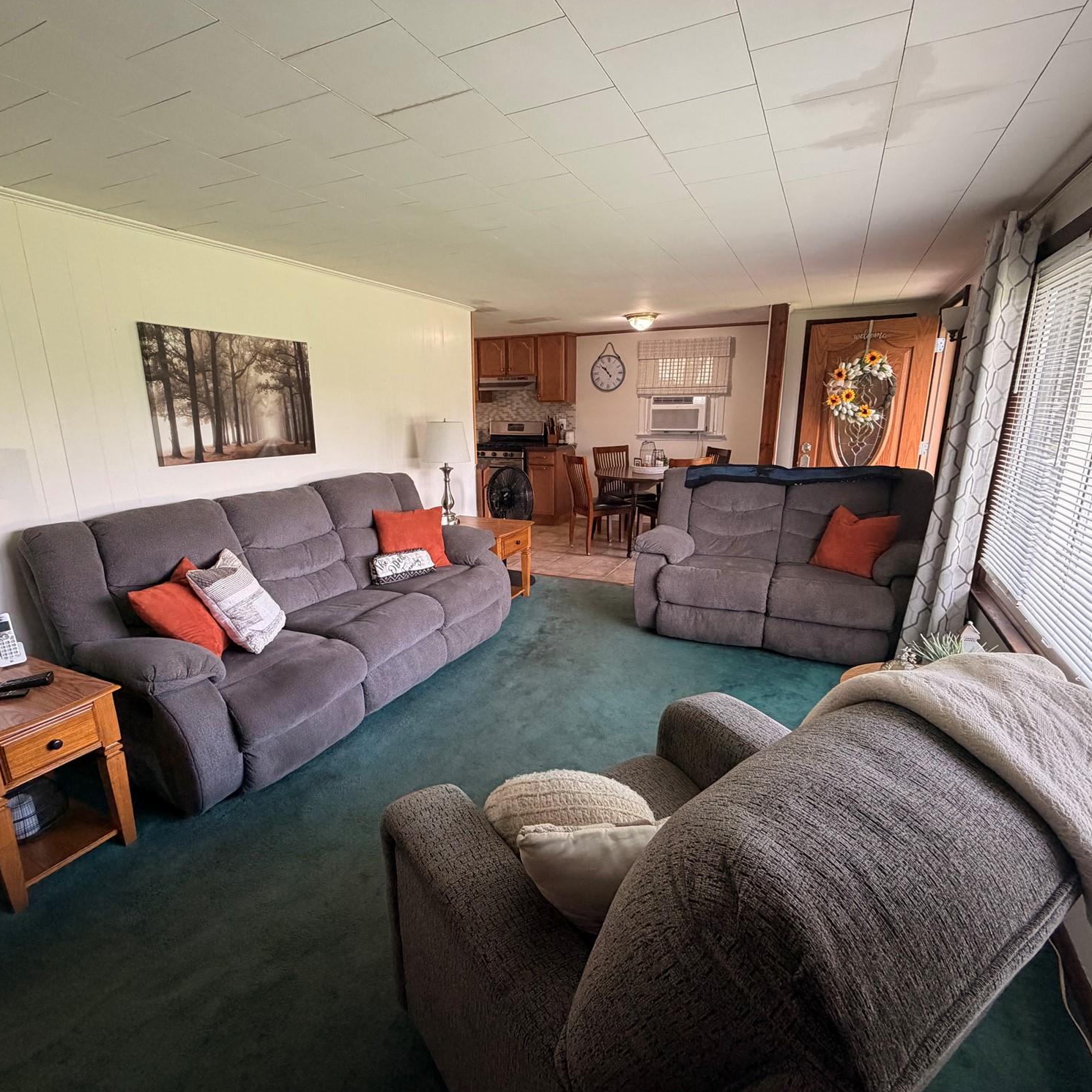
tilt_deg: -14.8
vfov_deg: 84.0
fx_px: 607
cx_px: 532
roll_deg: +1.1
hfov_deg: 84.0
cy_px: 558
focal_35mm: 17
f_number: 2.2
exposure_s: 1/121
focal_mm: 2.22
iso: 320
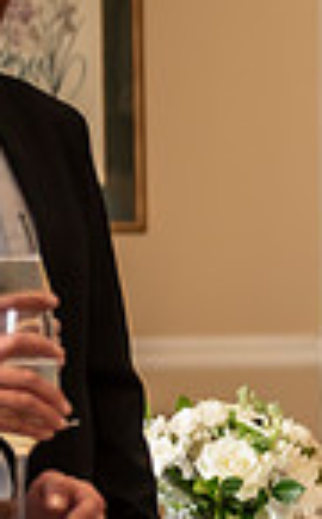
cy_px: 217
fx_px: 3824
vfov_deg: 7.8
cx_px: 919
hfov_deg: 4.6
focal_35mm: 271
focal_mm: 66
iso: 400
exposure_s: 1/160
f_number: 2.8
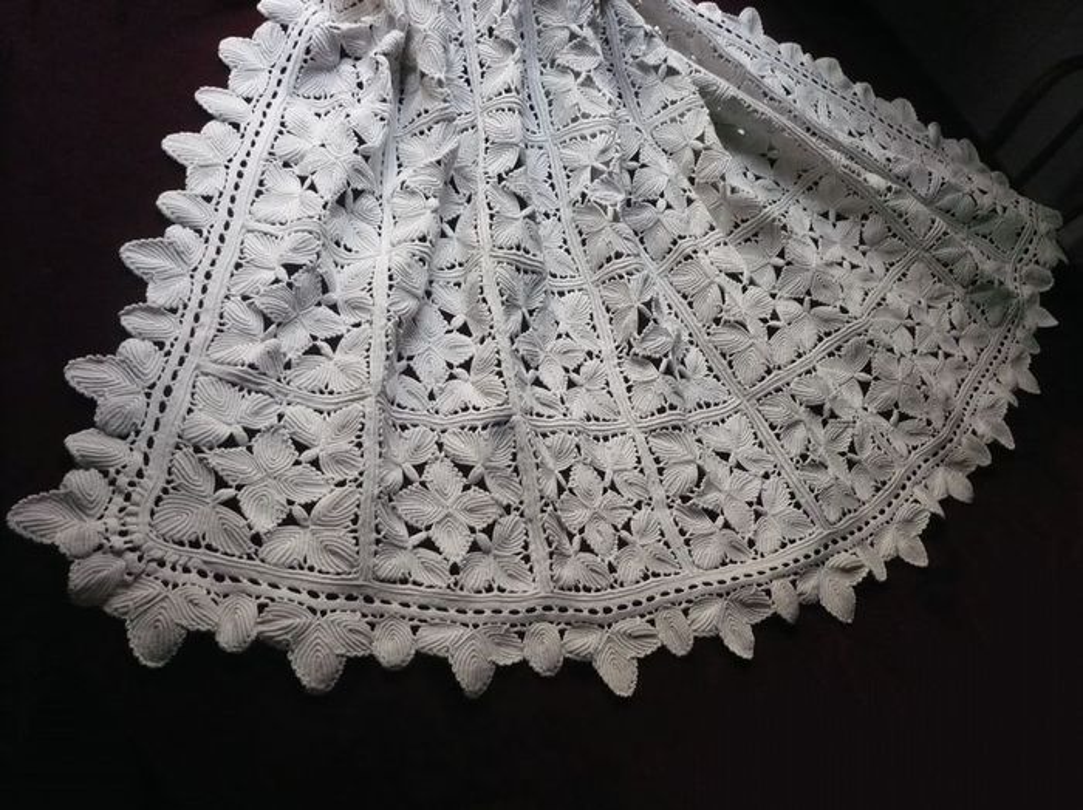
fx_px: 1094
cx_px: 542
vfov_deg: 40.7
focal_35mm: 35
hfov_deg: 52.7
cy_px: 405
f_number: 2.8
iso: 400
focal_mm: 5.8
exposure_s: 1/100
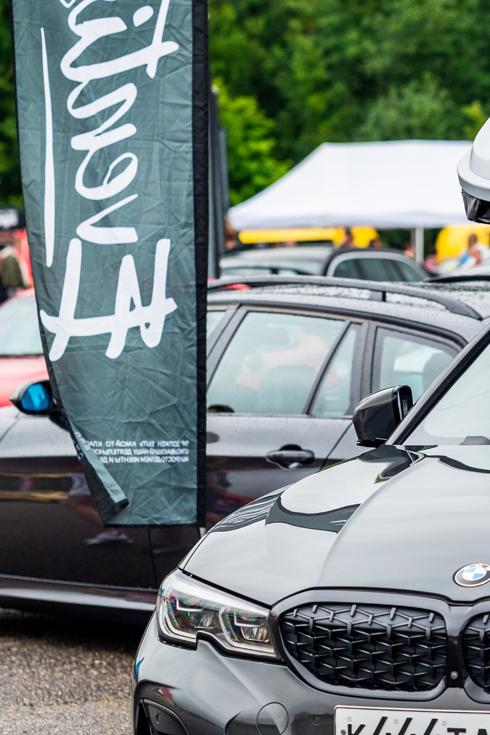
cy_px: 367
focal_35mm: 193
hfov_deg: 7.1
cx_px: 530
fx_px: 3938
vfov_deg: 10.7
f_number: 3.5
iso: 400
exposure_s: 1/800
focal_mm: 85
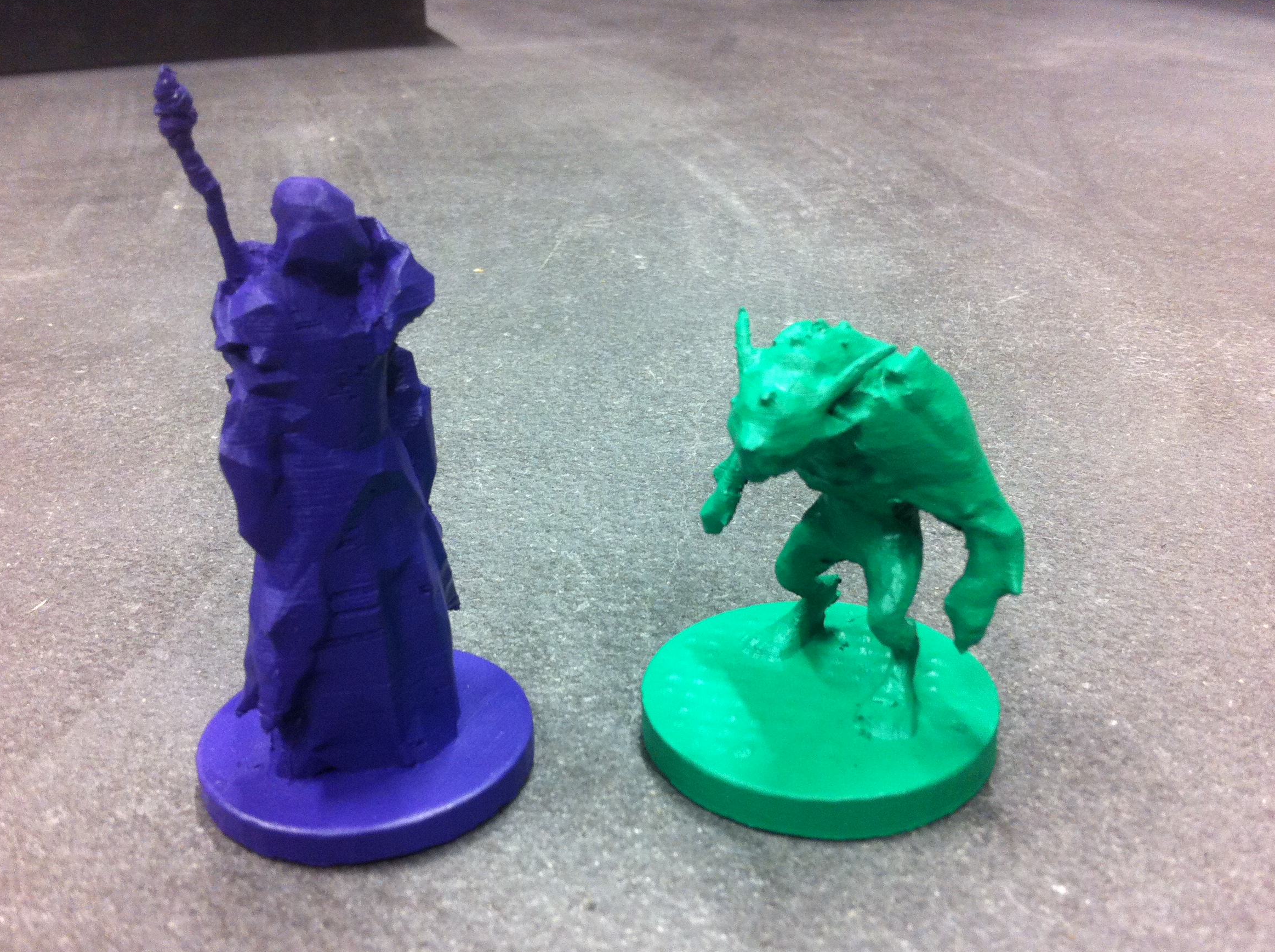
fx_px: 1434
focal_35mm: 39
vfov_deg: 36.7
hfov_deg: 47.9
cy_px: 514
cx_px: 637
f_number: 2.8
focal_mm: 3.85
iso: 125
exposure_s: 1/15
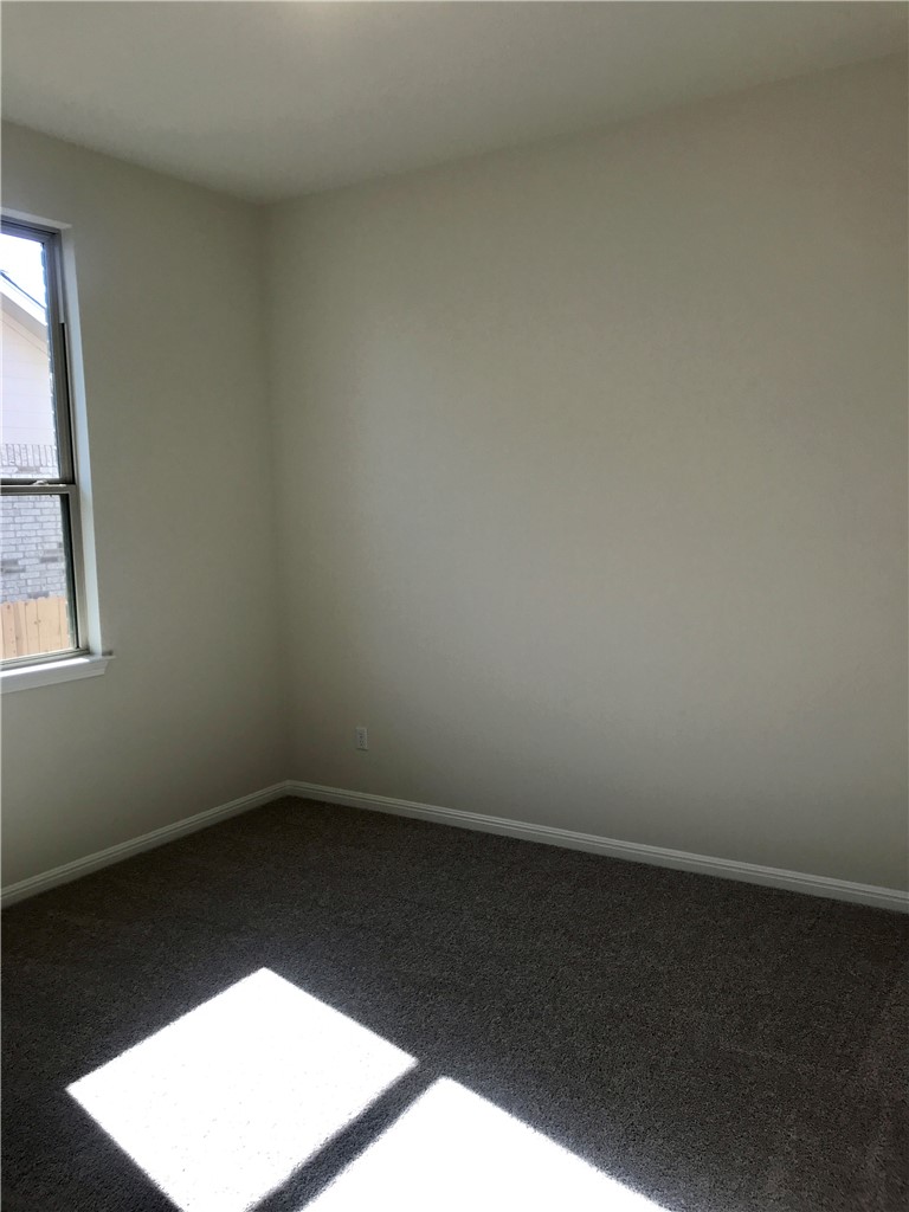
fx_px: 980
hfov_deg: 49.7
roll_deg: +1.9
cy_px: 606
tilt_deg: -5.9
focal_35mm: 28
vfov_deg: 63.4
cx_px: 454
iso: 20
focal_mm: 3.99
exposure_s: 1/177
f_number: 1.8
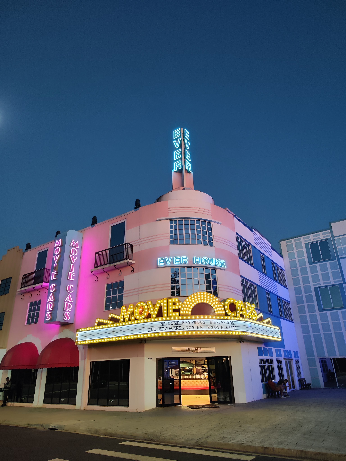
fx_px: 307
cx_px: 173
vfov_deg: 73.9
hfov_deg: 58.9
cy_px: 230
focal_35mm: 23
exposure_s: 1/60
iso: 988
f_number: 1.69
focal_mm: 7.01
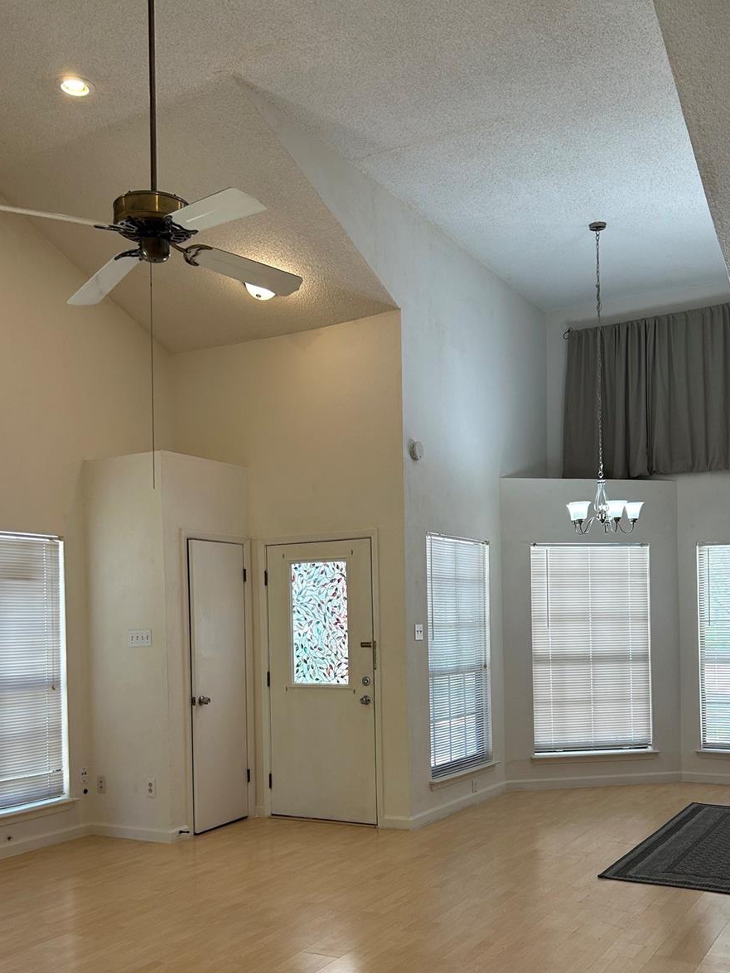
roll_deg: +0.6
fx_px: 956
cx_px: 387
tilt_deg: -0.2
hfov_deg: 41.8
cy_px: 609
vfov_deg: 53.4
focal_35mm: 34
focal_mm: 5.7
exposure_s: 1/120
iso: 80
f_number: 1.5
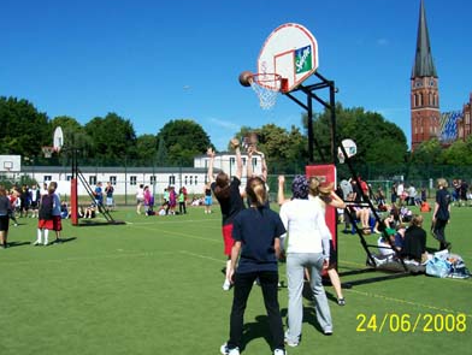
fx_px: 532
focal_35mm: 39
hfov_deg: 47.8
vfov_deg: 36.9
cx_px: 223
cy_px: 173
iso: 80
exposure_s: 1/587
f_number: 5.1
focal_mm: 5.6
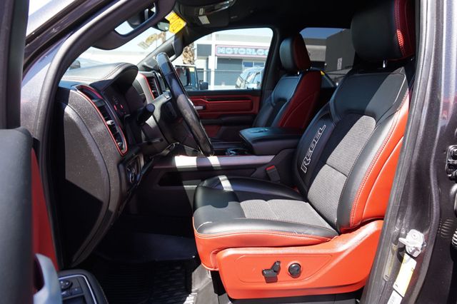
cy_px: 152
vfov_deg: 53.1
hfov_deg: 73.8
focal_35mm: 24
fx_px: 304
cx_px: 228
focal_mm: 16
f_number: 5
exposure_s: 1/80
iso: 100
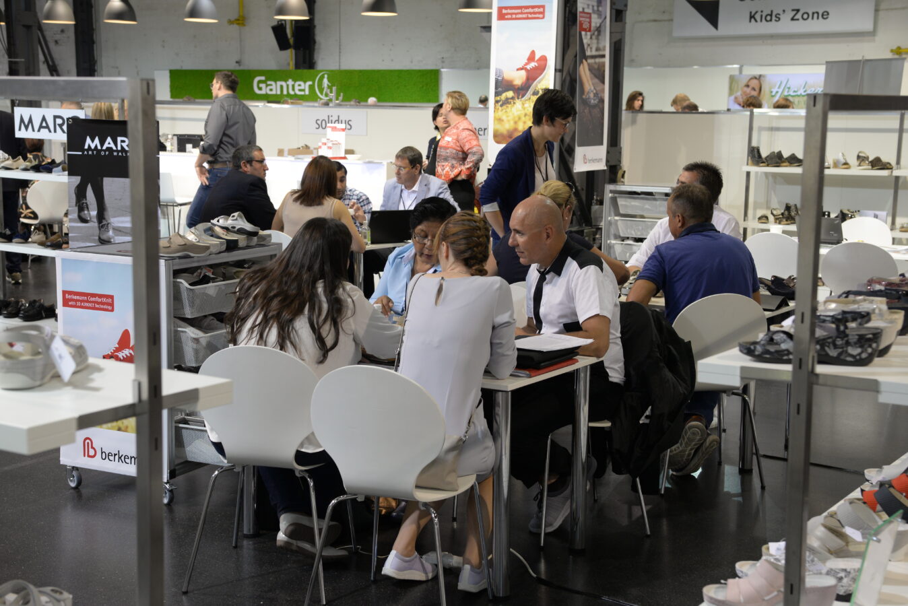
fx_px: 1262
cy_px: 303
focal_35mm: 50
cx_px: 454
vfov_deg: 27.0
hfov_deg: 39.6
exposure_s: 1/100
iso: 1000
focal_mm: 50
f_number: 7.1
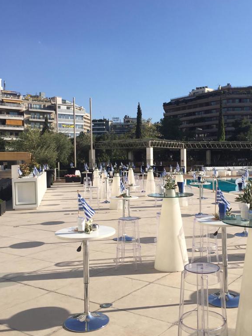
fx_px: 369
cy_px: 171
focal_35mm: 38
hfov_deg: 37.5
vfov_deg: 49.0
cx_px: 156
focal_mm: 4.15
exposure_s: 1/2198
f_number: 2.2
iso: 32
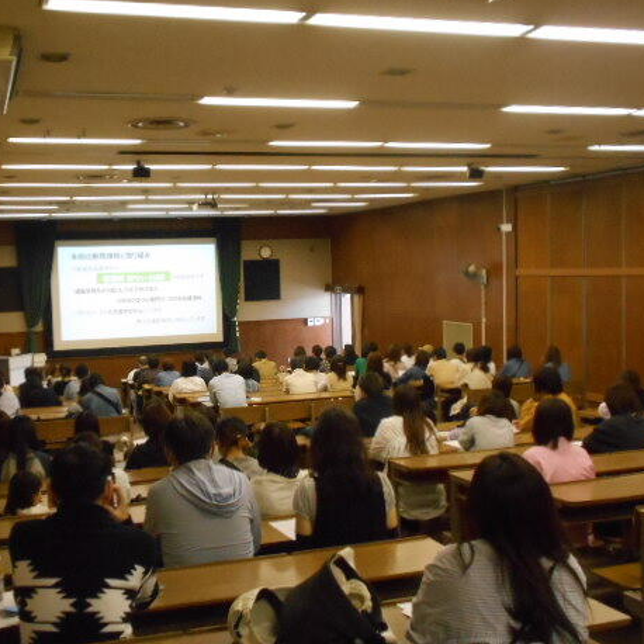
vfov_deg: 40.0
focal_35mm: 42
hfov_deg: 39.7
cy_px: 329
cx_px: 233
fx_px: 884
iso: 800
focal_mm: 5.8
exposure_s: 1/50
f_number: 3.6
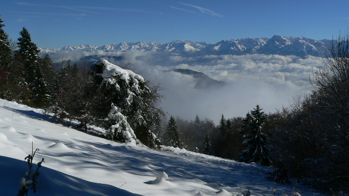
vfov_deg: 29.7
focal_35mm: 40
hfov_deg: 50.5
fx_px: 370
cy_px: 97
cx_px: 177
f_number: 5.6
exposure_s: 1/1000
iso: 80
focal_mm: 6
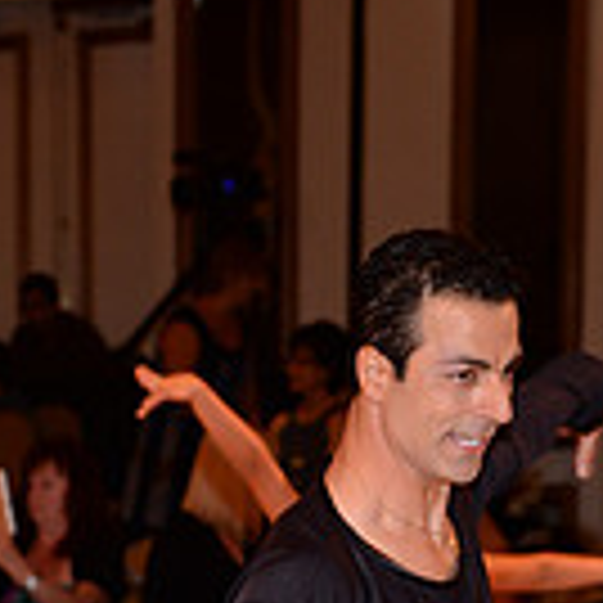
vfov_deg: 6.0
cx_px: -79
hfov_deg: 6.1
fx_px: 5656
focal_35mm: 287
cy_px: 1089
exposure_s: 1/200
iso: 1250
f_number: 5
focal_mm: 78
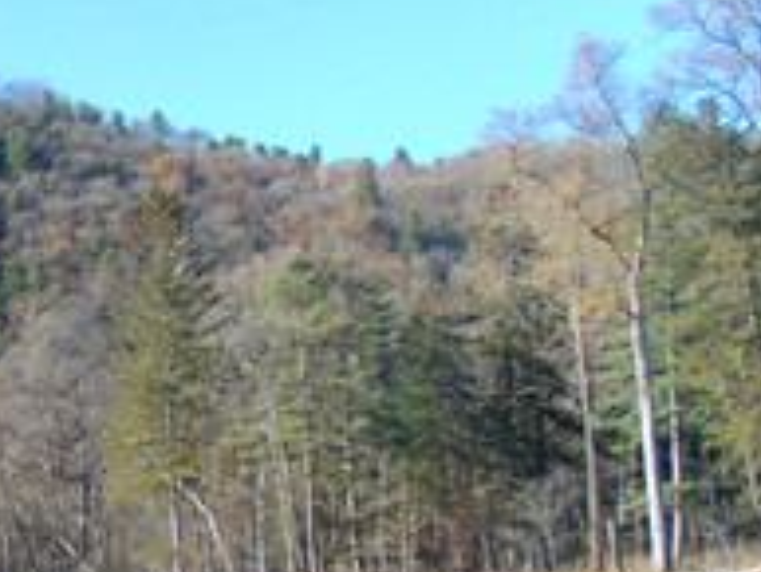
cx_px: -367
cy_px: 568
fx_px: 1826
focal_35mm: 83
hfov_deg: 20.3
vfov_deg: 17.4
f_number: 3
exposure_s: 1/500
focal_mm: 4.5
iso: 80
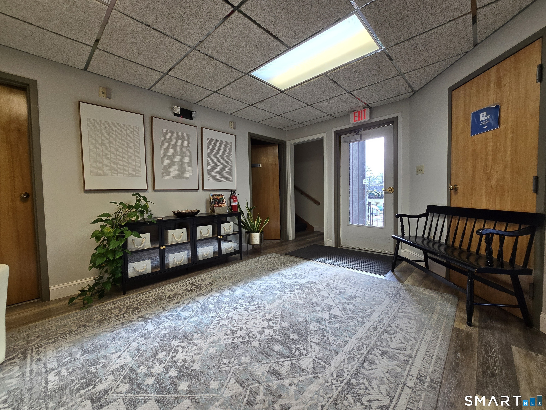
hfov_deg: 106.2
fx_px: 205
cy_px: 205
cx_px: 273
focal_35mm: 13
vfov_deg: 89.9
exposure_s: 1/138
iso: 100
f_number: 2.2
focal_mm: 2.2
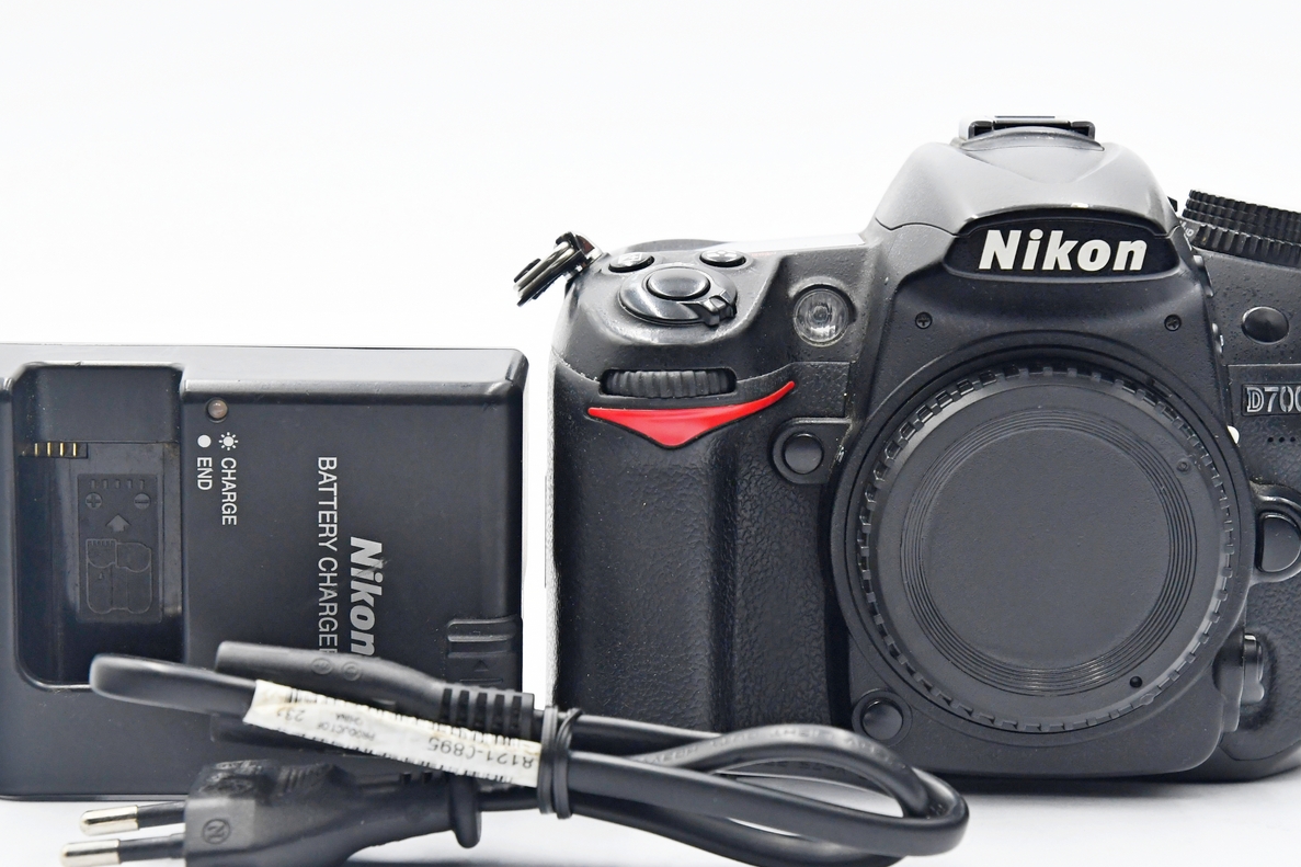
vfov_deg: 15.0
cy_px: 464
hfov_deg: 22.4
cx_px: 651
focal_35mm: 91
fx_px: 3288
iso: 1600
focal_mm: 48
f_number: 7.1
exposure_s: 1/125
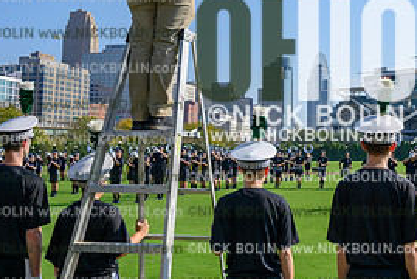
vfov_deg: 24.0
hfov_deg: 34.9
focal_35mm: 56
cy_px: 69
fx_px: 649
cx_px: 305
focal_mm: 26
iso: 80
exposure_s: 1/400
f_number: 7.1
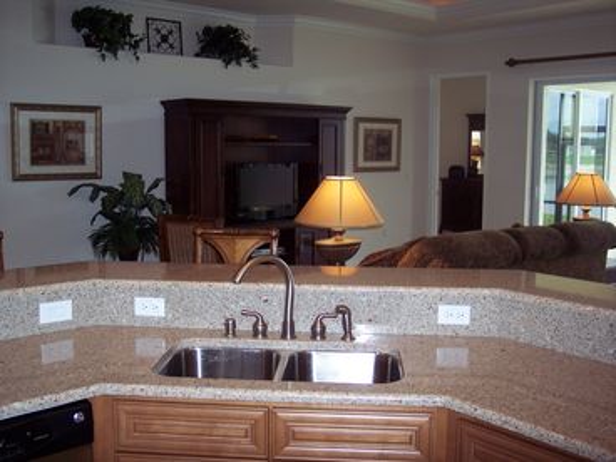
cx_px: 308
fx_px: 694
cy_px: 231
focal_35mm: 39
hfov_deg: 47.9
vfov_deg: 36.8
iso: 140
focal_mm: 8
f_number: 2.8
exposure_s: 1/60
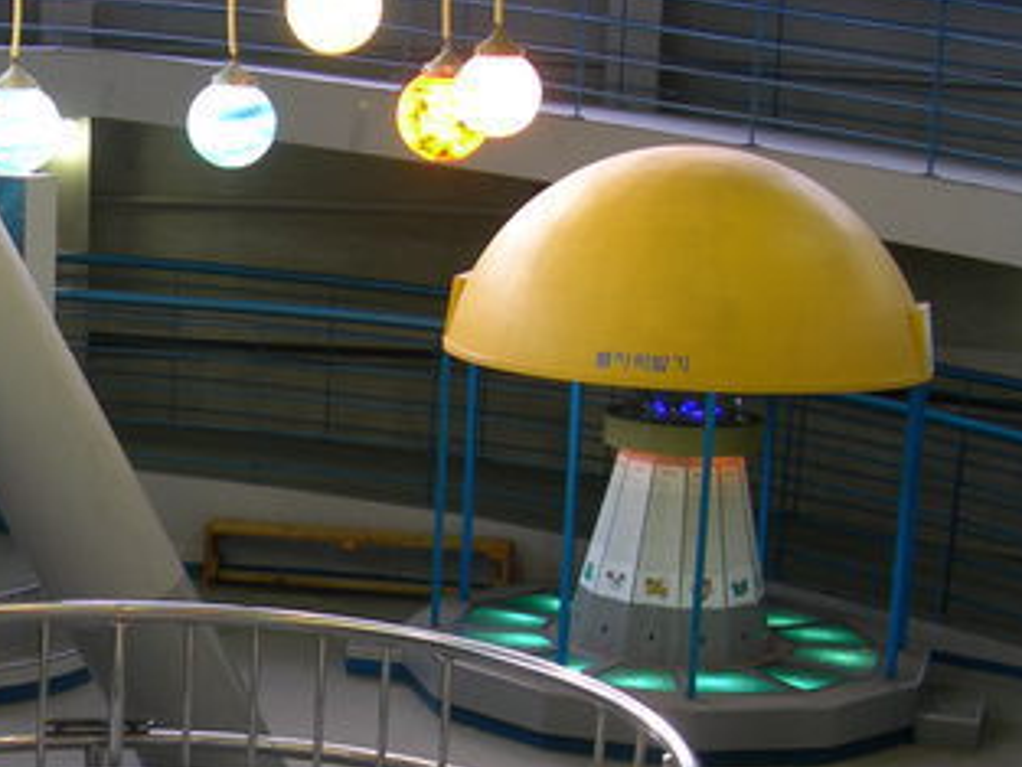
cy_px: 530
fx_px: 2510
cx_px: 56
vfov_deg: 17.3
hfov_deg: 22.3
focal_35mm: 85
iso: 50
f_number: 2.8
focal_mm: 7.8
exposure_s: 1/6.5
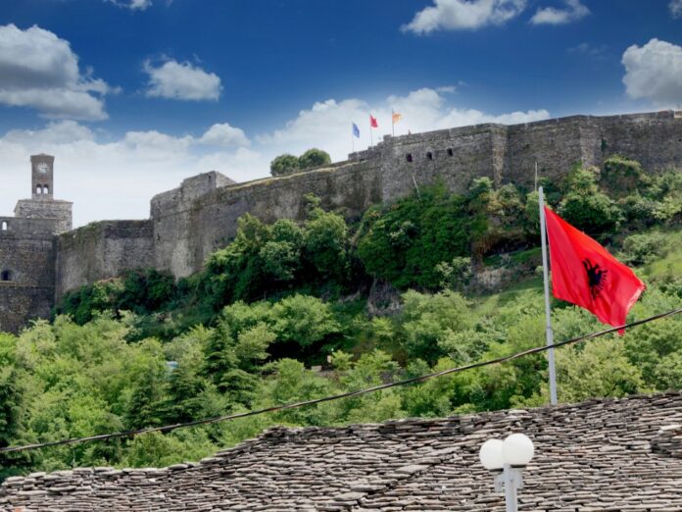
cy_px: 256
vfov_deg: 18.4
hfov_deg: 24.4
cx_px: 341
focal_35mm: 80
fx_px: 1576
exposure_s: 1/250
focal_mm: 40
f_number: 6.3
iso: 200
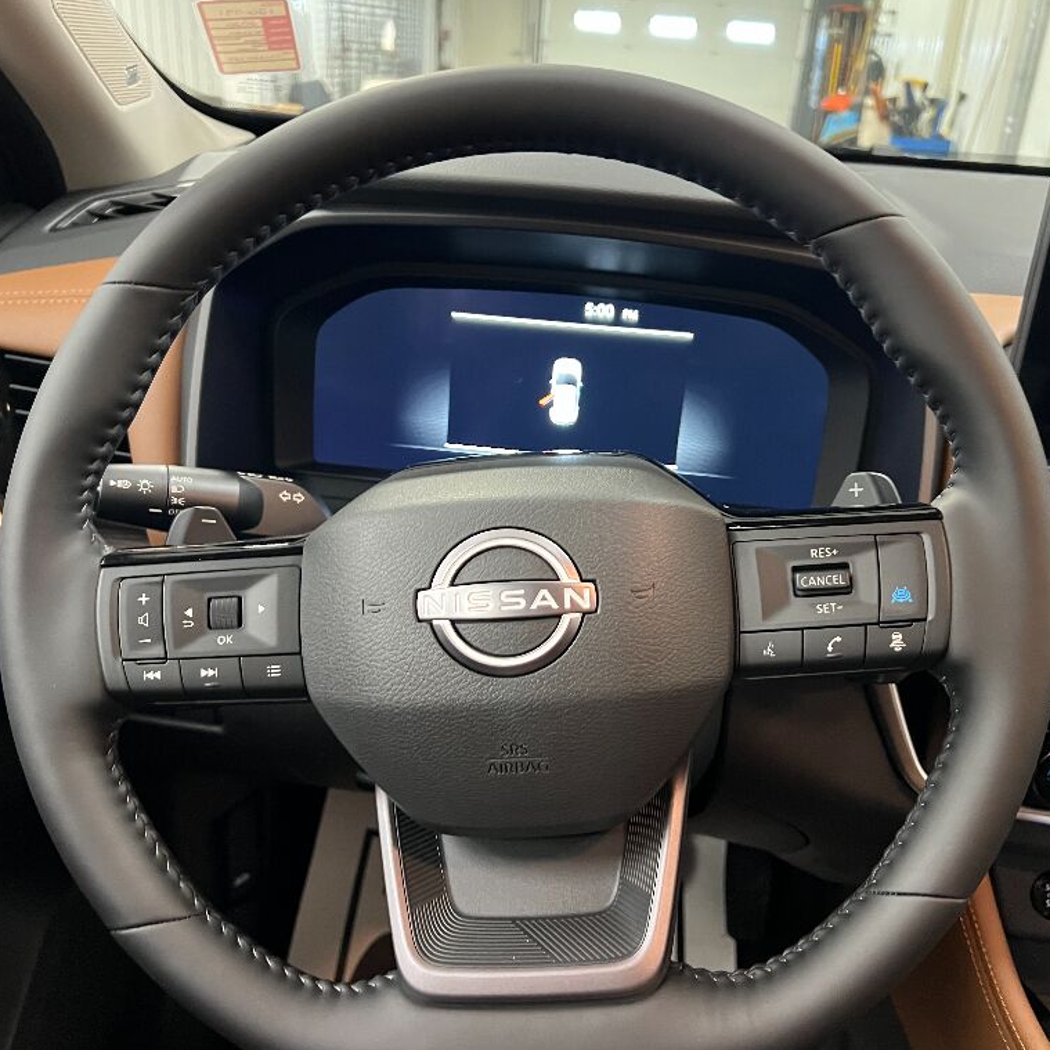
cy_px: 523
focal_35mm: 31
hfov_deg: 52.5
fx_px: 1064
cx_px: 534
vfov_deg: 52.5
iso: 500
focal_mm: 5.7
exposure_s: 1/40
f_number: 1.5
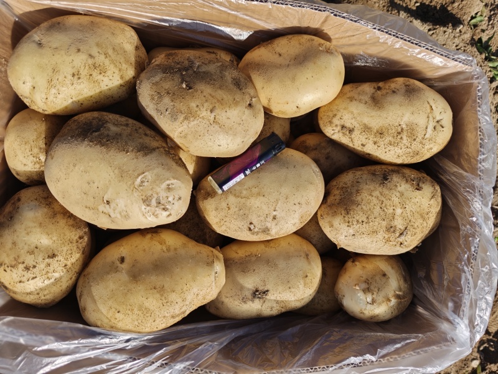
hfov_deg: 73.9
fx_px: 331
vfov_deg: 58.9
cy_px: 187
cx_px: 249
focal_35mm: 23
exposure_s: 1/1516
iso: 50
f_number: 1.6
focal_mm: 6.06
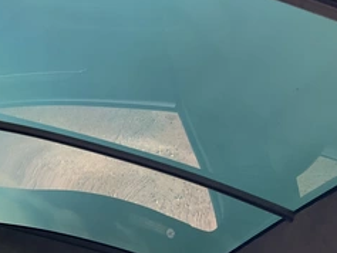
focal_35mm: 49
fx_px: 477
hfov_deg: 38.1
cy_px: 51
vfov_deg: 29.1
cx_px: 94
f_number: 1.8
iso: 40
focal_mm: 3
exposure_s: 1/122
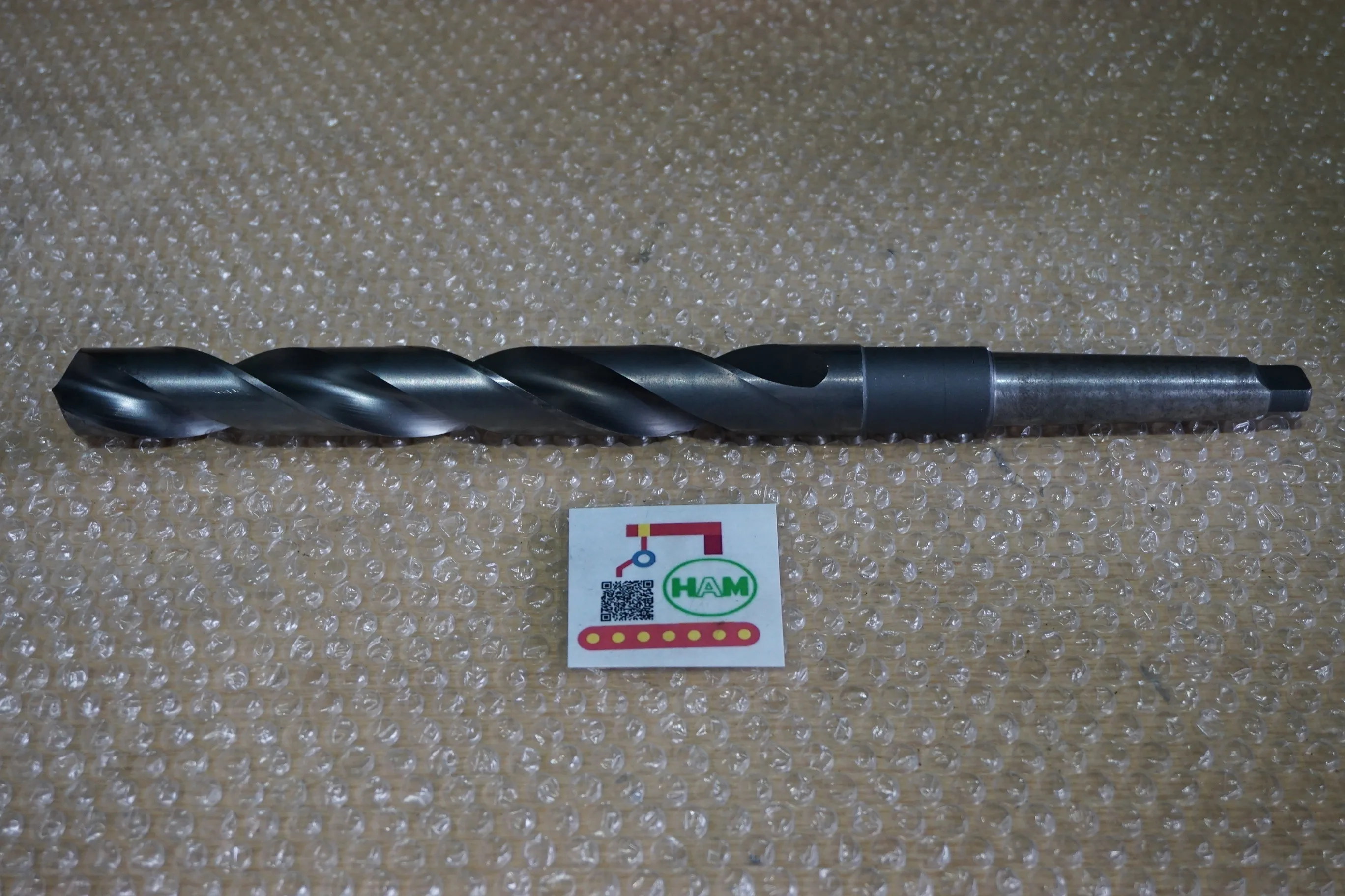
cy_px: 448
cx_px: 672
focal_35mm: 45
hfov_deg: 43.6
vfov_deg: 29.9
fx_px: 1681
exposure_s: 1/60
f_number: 5
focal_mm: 30
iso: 1000
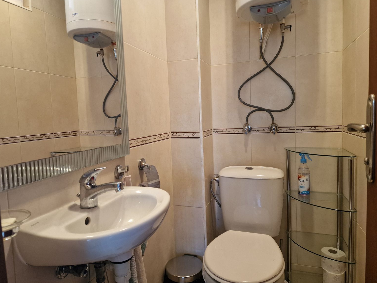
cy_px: 137
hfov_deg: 71.6
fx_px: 261
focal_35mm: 24
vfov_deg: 56.8
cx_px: 182
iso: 400
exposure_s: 1/100
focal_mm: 6.4
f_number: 1.8
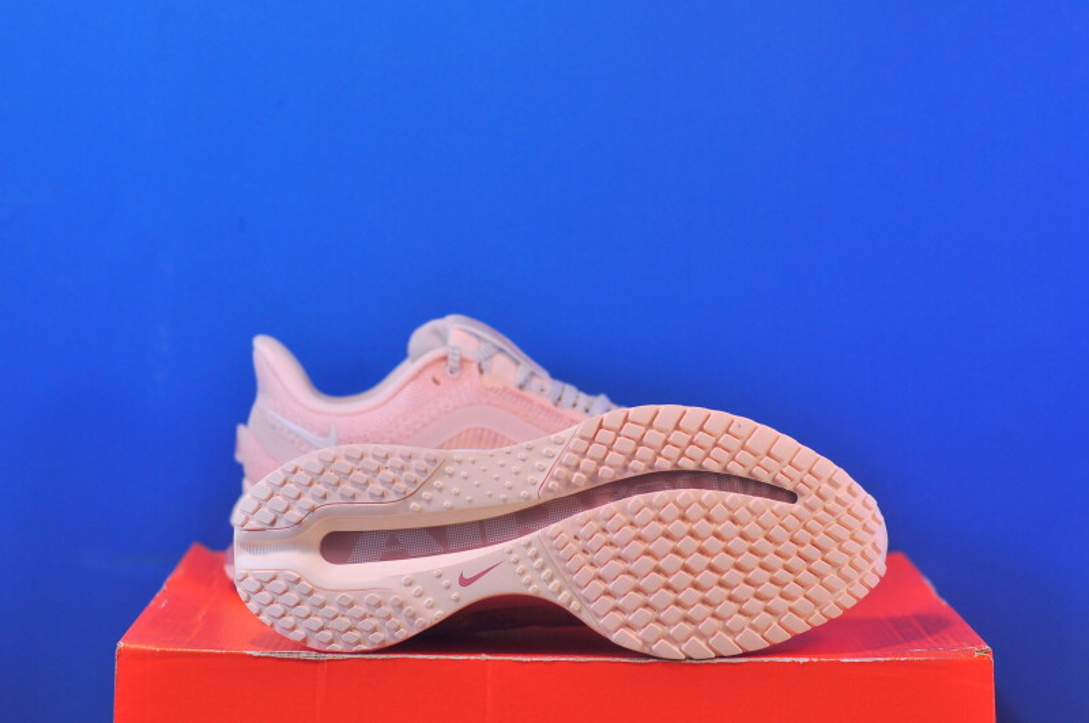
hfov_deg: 27.0
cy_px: 362
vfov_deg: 18.1
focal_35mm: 75
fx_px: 2266
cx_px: 544
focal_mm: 50
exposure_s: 1/320
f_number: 2.8
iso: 250
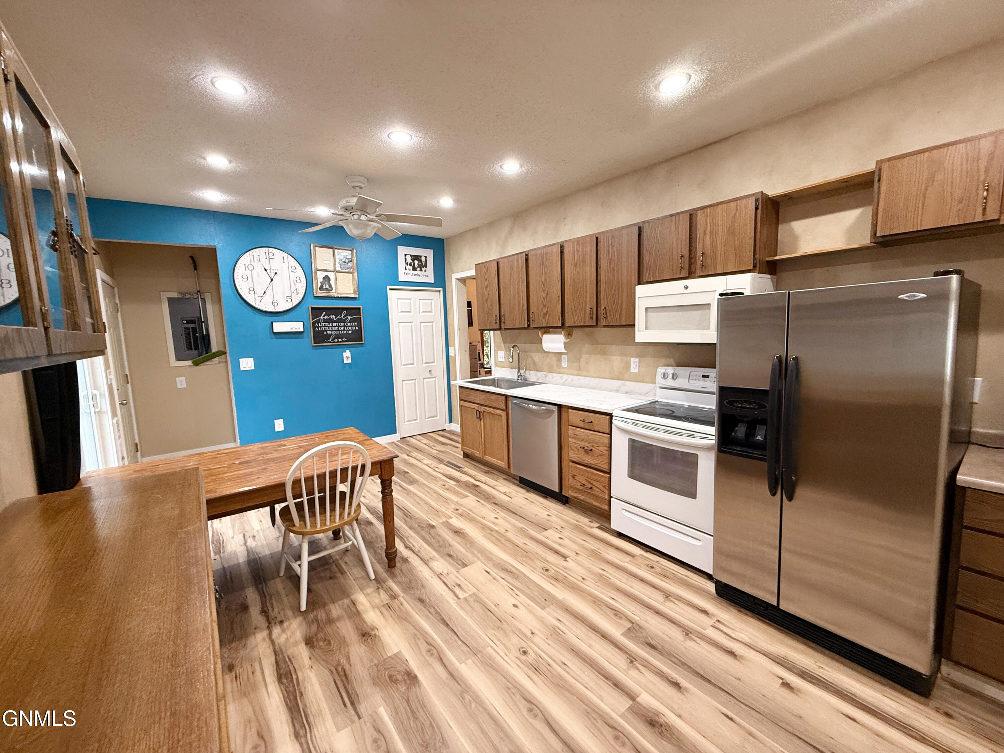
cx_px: 502
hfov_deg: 102.1
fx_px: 406
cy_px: 376
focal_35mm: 14
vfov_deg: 85.7
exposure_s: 1/60
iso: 320
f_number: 2.2
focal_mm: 2.22
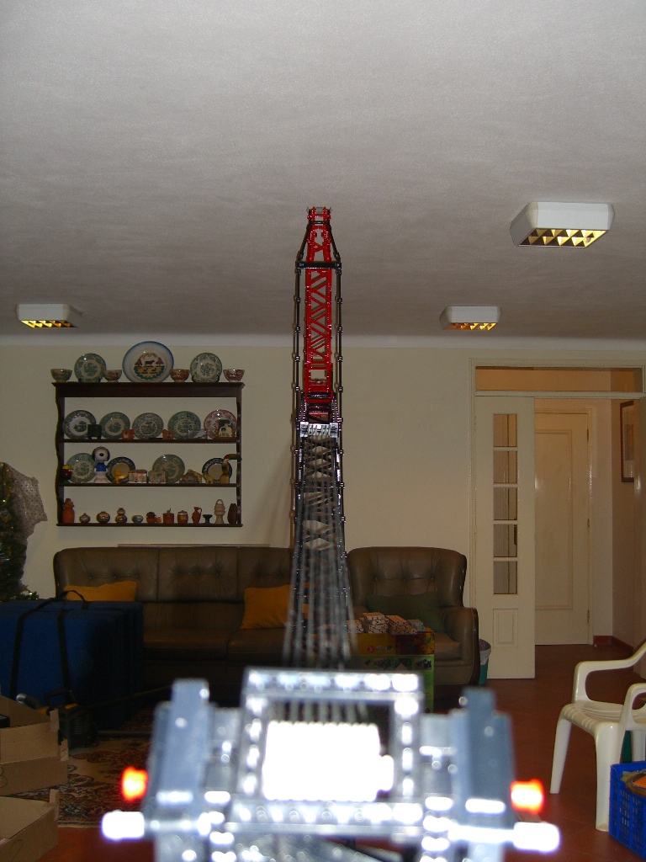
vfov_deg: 49.0
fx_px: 946
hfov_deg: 37.7
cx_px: 323
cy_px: 431
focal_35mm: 38
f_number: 2.8
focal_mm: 7.9
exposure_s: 1/60
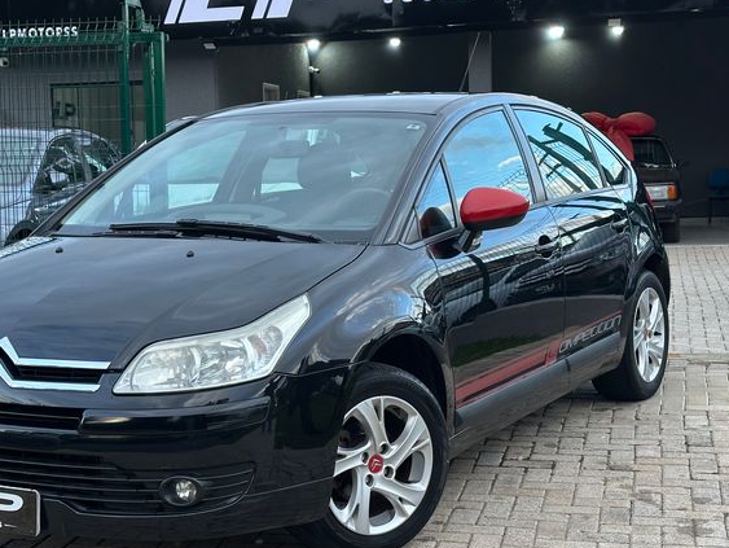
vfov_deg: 21.3
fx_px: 1454
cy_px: 285
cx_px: 277
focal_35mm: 69
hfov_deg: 28.1
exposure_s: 1/156
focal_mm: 6.86
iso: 80
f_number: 1.78
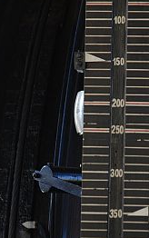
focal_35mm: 232
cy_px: 148
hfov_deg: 5.7
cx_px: 112
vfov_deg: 9.0
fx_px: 1506
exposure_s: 1/40
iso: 400
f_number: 4.5
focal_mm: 62
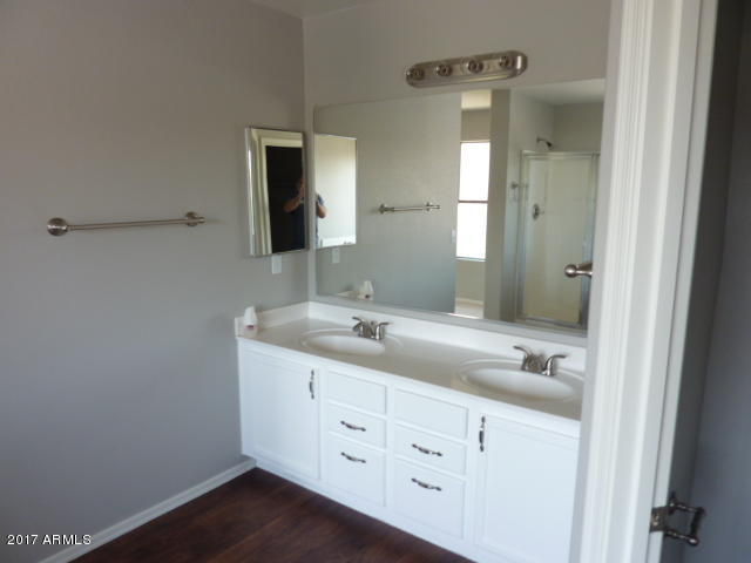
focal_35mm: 25
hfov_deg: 69.4
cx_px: 376
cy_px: 282
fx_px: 542
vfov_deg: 54.9
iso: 125
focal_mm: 4.1
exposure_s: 1/30
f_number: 3.3
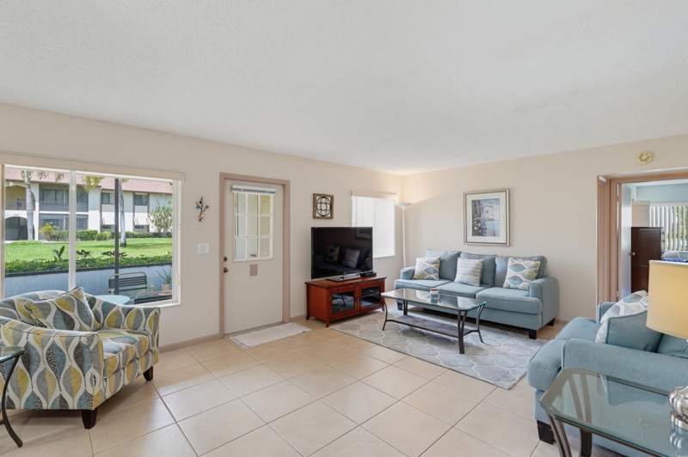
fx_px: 306
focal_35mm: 16
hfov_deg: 96.8
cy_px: 228
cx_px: 344
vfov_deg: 73.6
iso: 800
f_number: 4
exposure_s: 1/60
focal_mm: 16
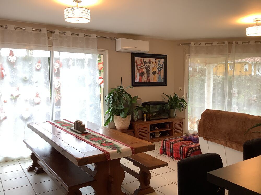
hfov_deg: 58.4
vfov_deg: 45.4
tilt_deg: -5.1
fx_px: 234
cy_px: 98
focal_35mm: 31
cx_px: 130
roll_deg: +0.6
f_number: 2.4
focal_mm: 3.3
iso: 64
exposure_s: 1/60
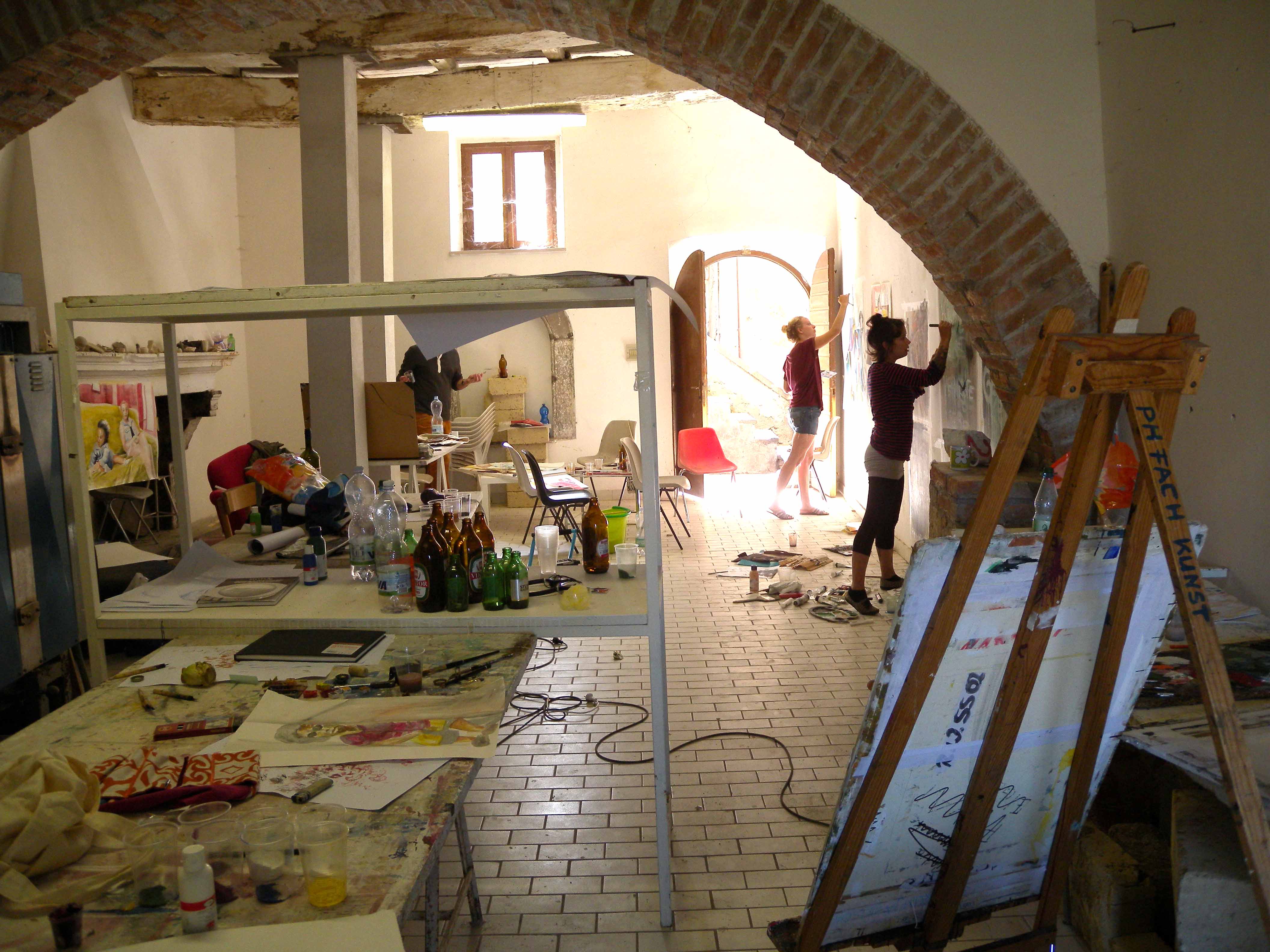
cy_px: 476
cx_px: 635
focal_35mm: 28
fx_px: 1027
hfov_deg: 63.4
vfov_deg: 49.7
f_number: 2.7
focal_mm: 6
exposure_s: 1/65.4
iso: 121
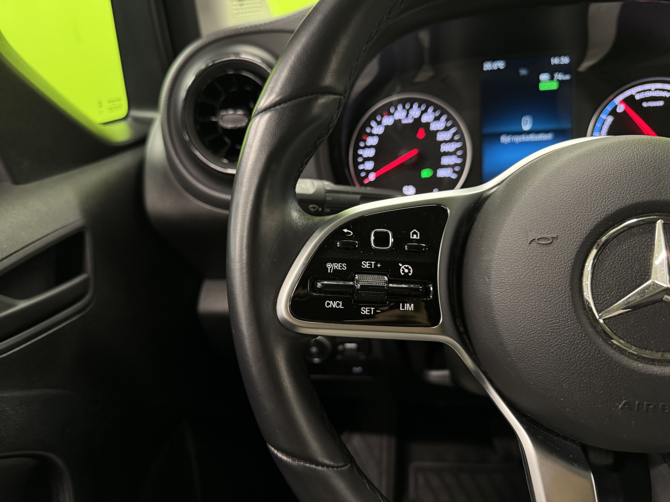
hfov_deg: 71.6
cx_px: 335
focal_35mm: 24
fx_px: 465
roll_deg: +6.5
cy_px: 251
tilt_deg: -27.2
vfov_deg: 56.8
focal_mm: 6.76
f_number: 1.78
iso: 400
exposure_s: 1/50
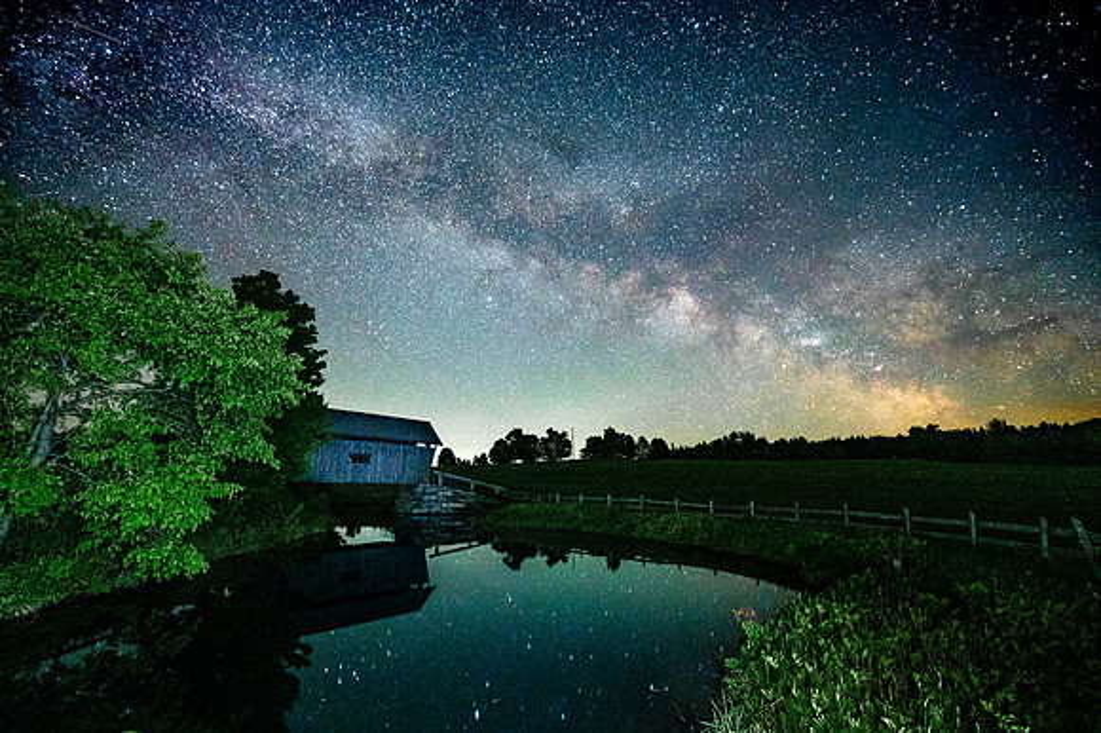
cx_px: 539
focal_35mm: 15
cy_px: 389
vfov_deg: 75.7
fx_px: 470
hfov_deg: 99.0
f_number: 4
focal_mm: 14
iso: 2500
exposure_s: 30
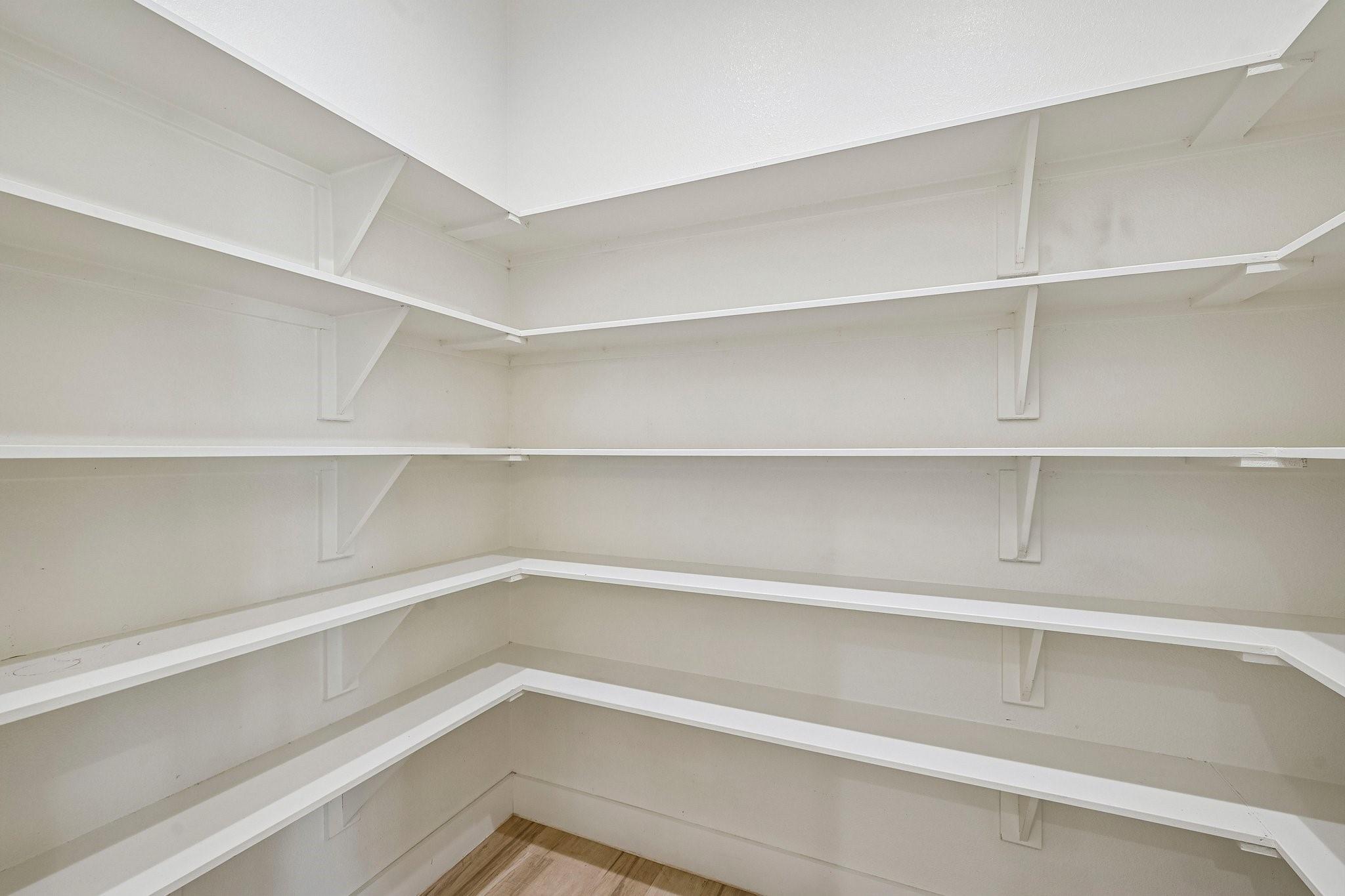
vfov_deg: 75.5
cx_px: 672
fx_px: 579
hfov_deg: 98.5
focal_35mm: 16
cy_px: 448
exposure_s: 1/25
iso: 400
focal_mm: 15.5
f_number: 8
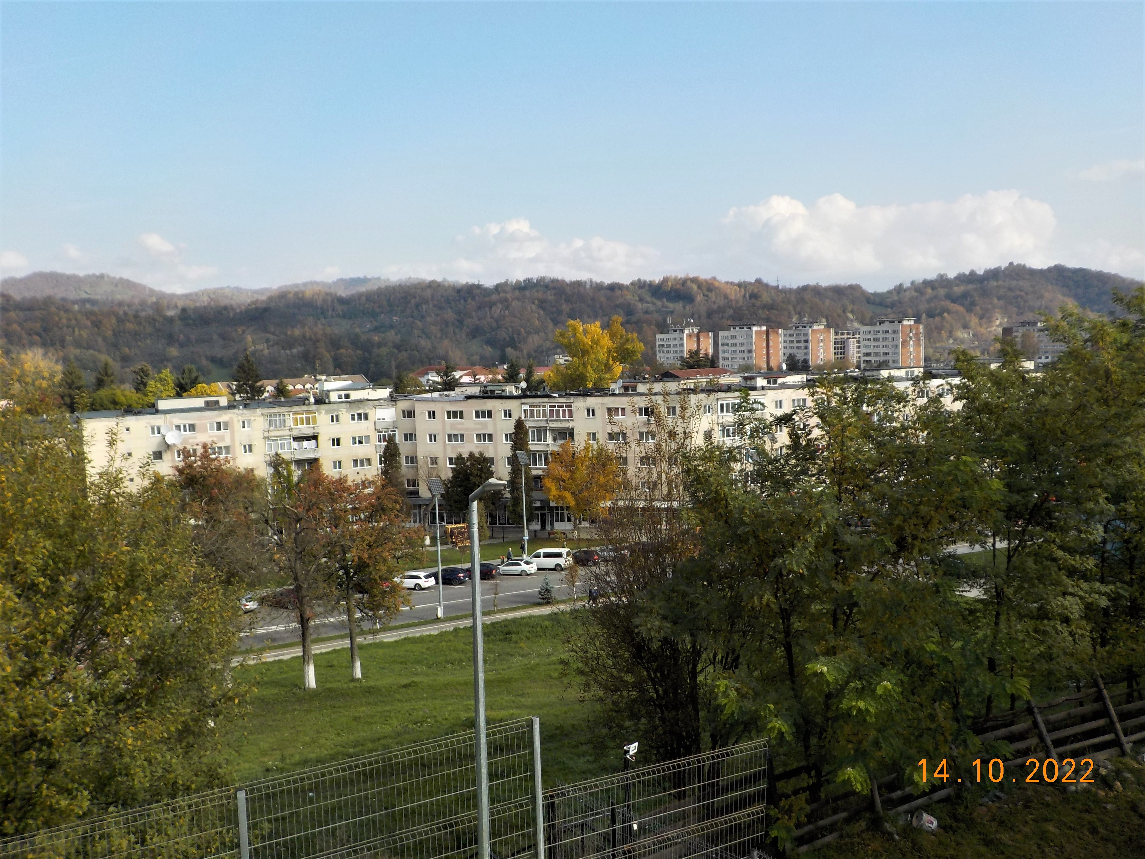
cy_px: 430
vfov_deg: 46.8
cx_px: 572
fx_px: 992
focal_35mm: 30
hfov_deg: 60.0
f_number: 3.3
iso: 125
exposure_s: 1/1000
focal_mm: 4.1
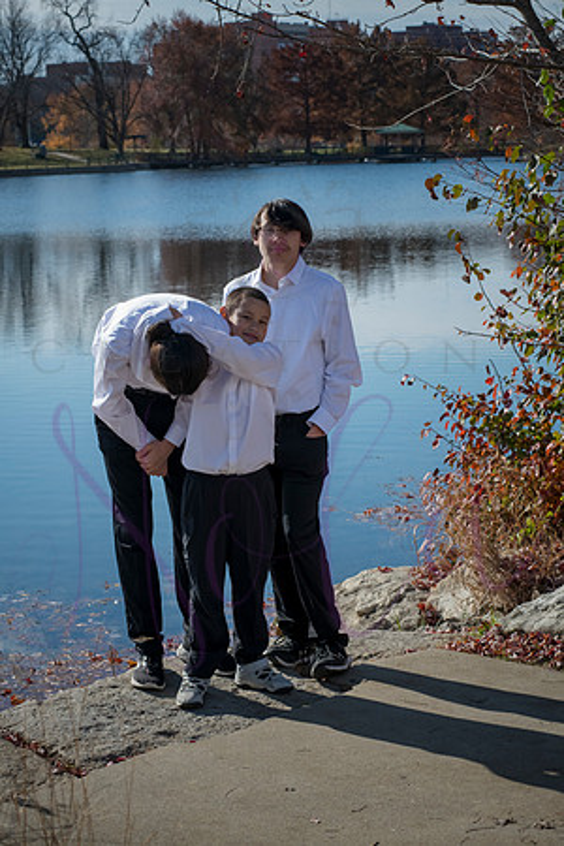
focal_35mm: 80
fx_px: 1880
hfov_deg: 17.1
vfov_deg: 25.4
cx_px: 282
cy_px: 423
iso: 400
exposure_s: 1/800
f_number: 9
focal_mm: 80
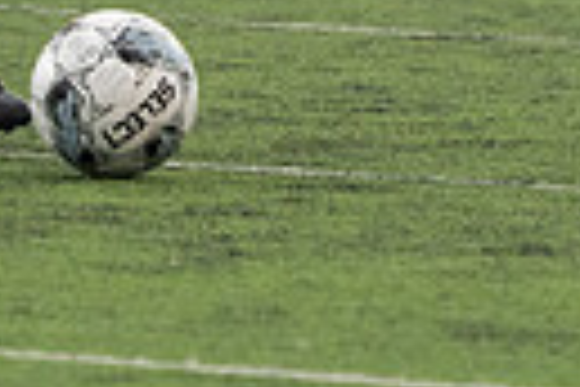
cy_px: -421
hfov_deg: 1.3
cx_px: -22
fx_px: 25019
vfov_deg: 0.9
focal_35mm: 1553
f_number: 5.6
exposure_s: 1/1250
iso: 3200
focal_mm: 345
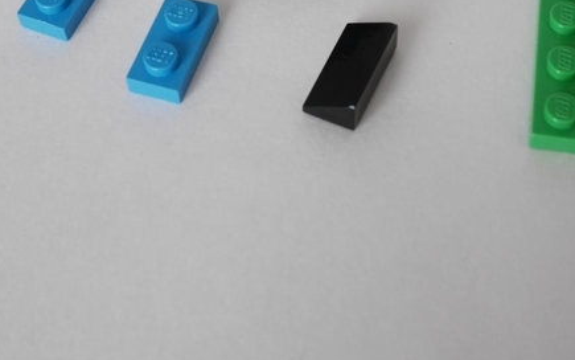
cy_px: 1
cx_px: 333
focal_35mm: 78
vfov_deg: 16.4
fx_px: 1222
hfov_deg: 26.4
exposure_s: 1/60
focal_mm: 20
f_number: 6.3
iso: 400
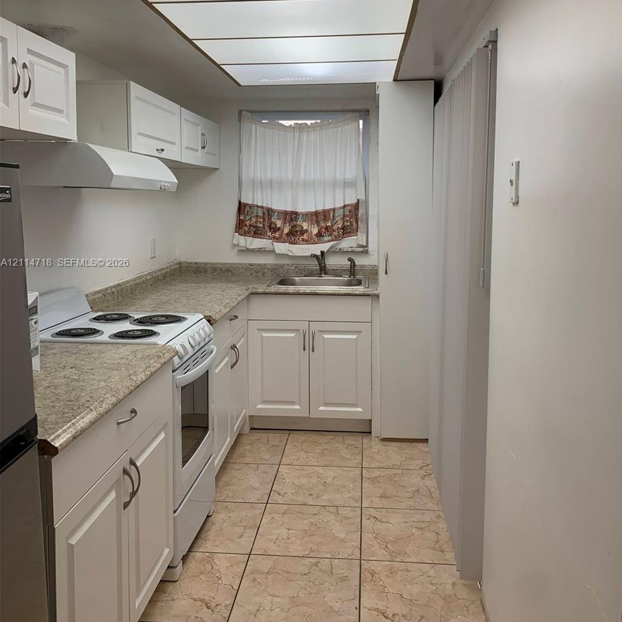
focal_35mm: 31
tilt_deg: -5.2
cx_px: 314
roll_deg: +0.5
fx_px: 630
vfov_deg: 52.3
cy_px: 263
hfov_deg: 52.5
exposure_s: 1/60
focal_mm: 4.25
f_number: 1.8
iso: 50
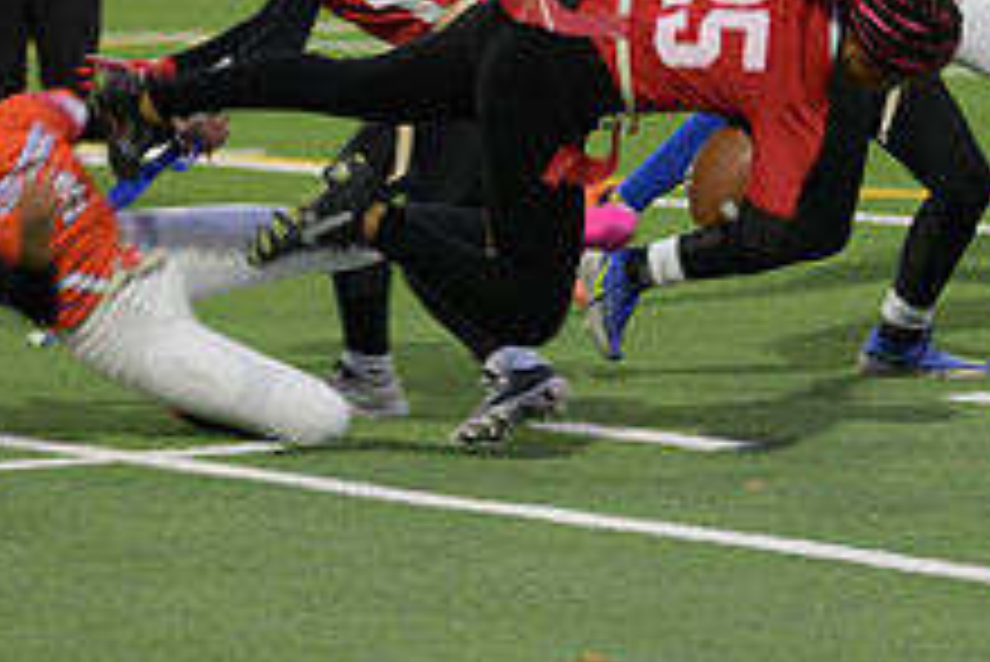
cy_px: -2
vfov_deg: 4.3
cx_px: 598
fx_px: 8861
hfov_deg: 6.4
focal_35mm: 322
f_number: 2.8
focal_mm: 122
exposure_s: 1/200
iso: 450
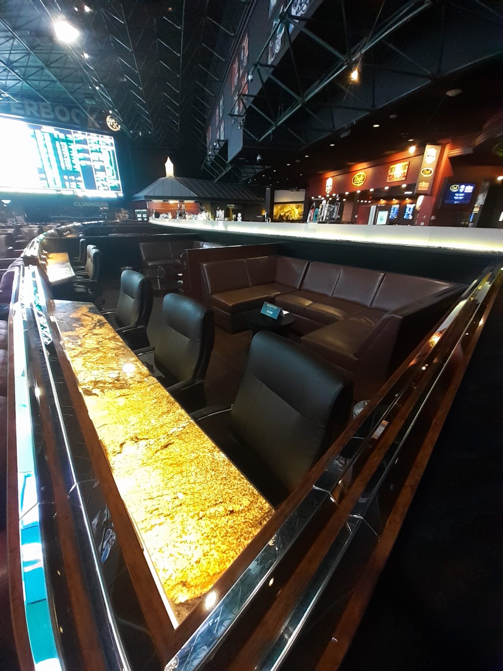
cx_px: 252
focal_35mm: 13
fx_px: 252
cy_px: 336
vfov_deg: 106.2
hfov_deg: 89.9
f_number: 2.2
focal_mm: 1.13
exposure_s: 1/20
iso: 320
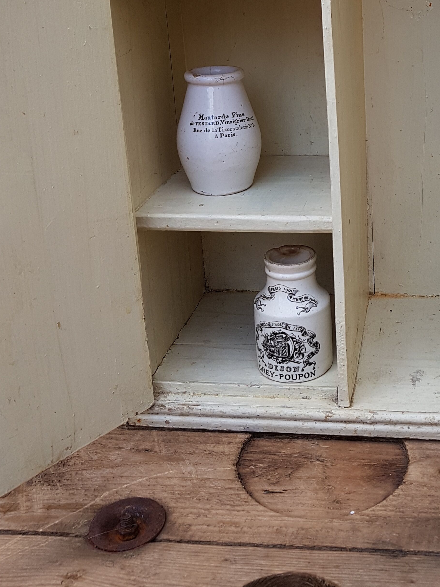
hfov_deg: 32.7
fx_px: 729
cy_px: 110
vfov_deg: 41.8
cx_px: 346
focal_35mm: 43
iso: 50
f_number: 1.7
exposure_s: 1/459
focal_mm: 4.2
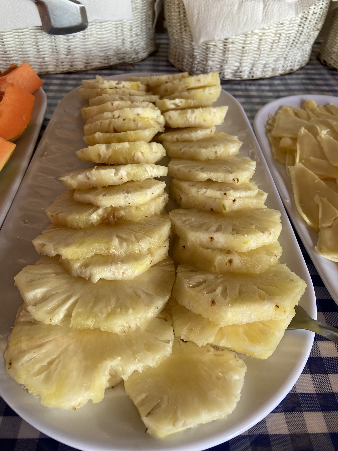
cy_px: 226
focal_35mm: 26
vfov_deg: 67.3
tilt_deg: -43.9
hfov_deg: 53.1
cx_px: 169
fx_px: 338
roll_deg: -0.5
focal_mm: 4.25
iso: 80
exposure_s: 1/121
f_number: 1.8
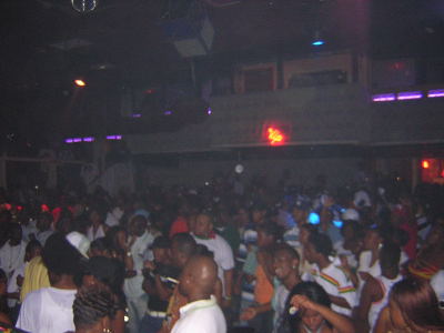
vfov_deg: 39.7
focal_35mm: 36
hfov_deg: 51.4
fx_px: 462
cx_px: 222
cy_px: 166
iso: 400
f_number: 2.6
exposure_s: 1/60.1
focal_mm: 4.7
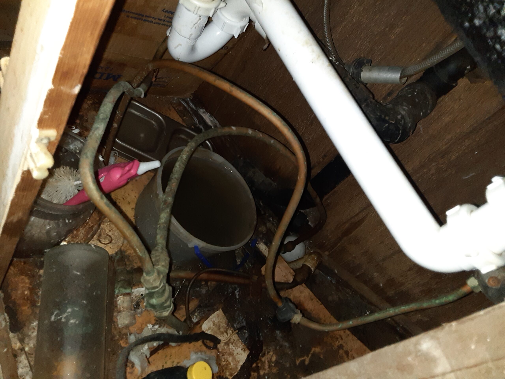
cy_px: 190
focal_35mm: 27
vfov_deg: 51.4
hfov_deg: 65.3
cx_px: 252
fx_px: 394
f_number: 1.9
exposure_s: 1/15
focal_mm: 2.91
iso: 1000
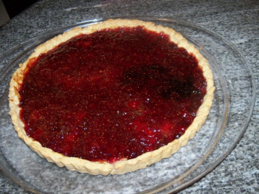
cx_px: 130
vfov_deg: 40.7
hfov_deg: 52.6
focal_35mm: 35
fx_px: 262
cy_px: 97
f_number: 3.5
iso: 200
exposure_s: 1/30
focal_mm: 6.2
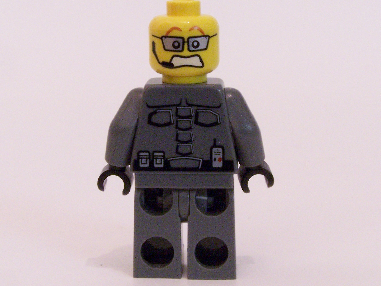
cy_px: 130
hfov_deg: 21.1
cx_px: 192
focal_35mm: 93
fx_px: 1024
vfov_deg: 15.9
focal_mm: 11.1
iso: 400
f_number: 8
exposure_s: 1/4
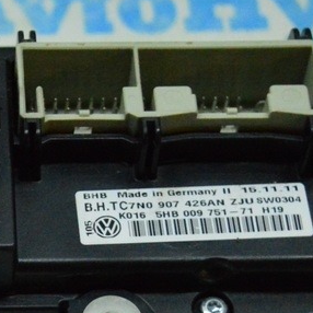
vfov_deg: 10.9
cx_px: -85
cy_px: 240
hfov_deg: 10.7
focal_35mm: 160
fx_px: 1632
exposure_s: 1/1000
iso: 6400
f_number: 4.5
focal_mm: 35
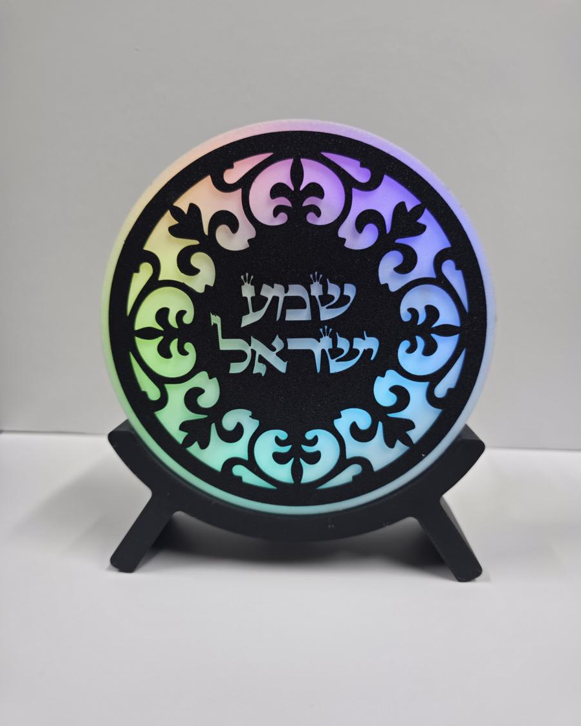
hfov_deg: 58.8
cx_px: 290
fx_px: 516
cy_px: 353
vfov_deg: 70.3
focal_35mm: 24
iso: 25
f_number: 1.7
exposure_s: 1/50
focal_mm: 6.3
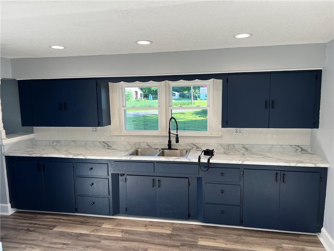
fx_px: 251
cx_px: 167
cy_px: 126
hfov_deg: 67.3
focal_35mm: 26
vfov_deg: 53.1
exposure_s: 1/149
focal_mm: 5.7
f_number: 1.5
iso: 32
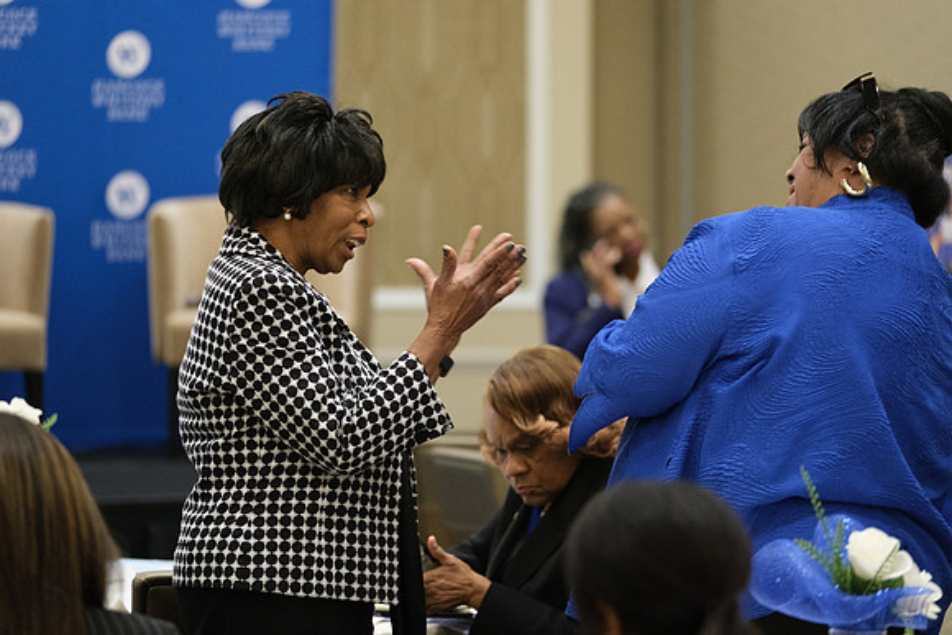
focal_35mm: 210
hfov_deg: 9.8
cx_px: 476
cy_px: 318
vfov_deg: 6.5
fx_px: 5554
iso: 3200
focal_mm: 140
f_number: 2.8
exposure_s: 1/160
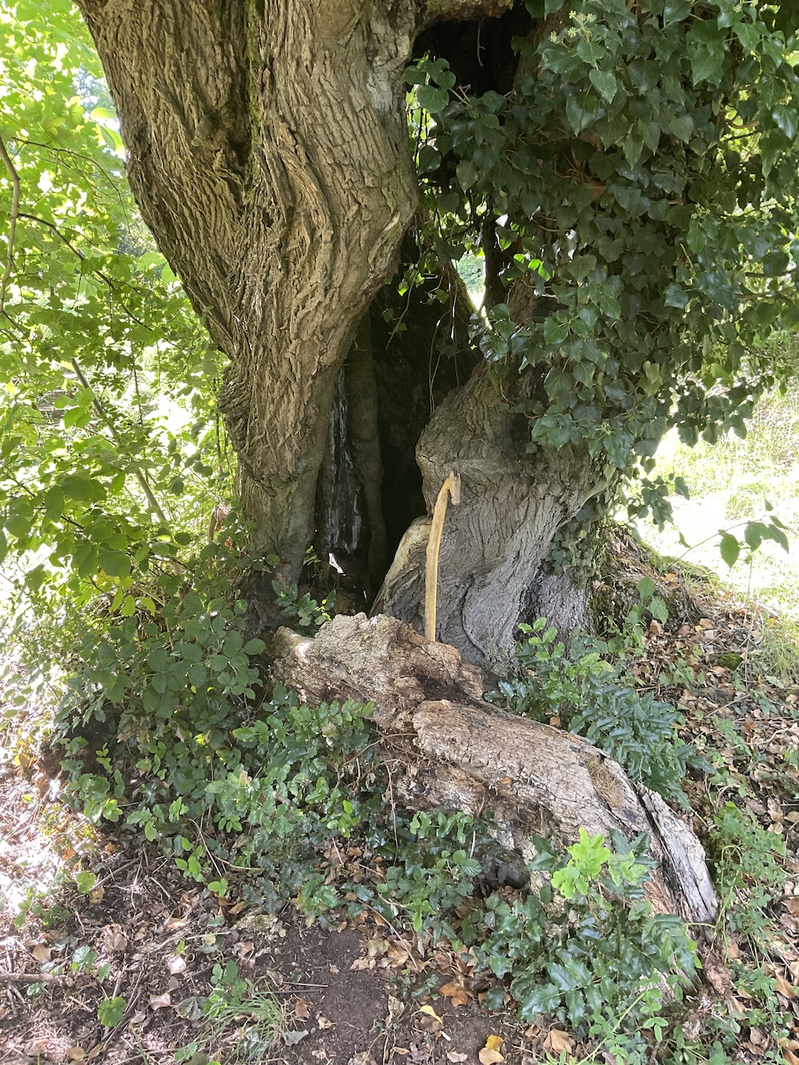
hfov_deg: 48.2
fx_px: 892
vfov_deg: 61.7
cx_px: 400
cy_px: 532
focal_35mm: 29
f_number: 1.8
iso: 64
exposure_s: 1/92
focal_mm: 3
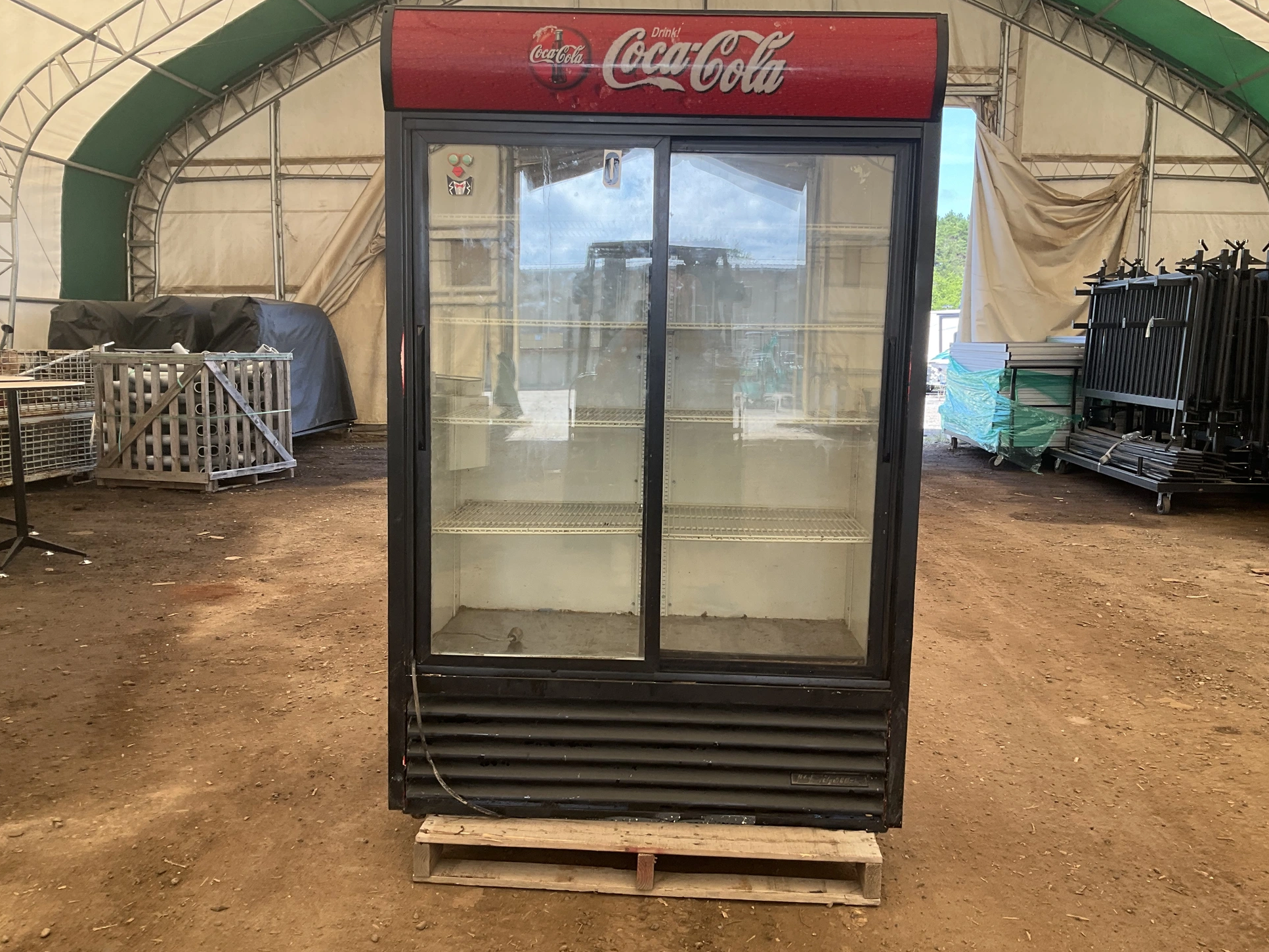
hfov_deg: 60.0
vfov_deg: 46.8
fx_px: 1100
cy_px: 485
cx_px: 636
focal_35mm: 30
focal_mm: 3
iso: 32
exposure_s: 1/165
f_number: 1.8
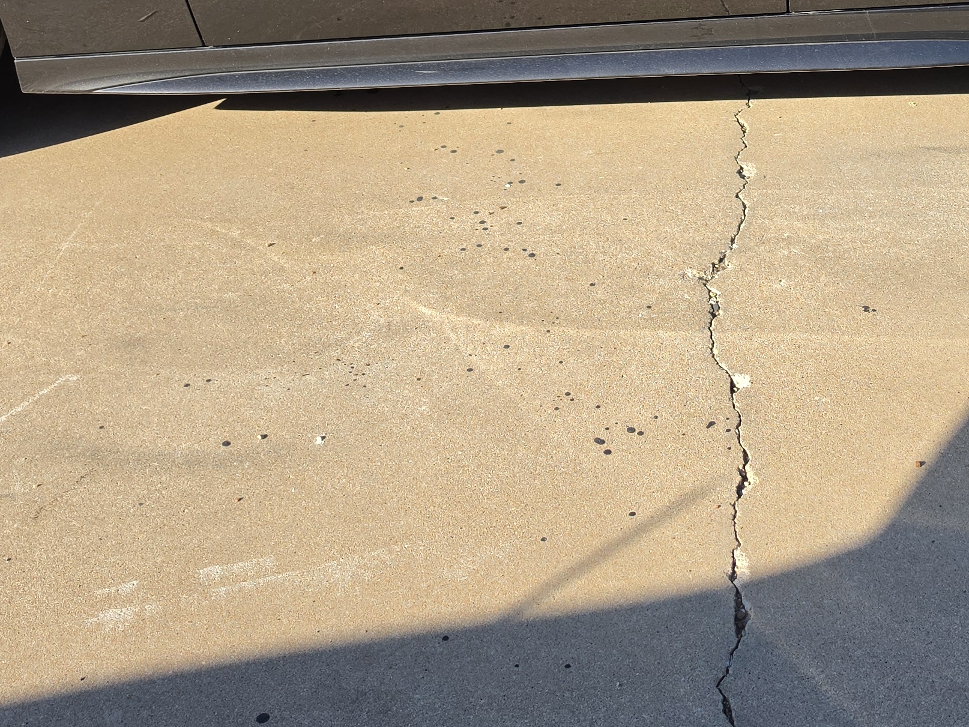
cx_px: 685
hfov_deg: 33.3
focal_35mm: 57
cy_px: -134
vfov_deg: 23.6
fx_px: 1596
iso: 64
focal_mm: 6.5
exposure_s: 1/2790
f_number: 1.4
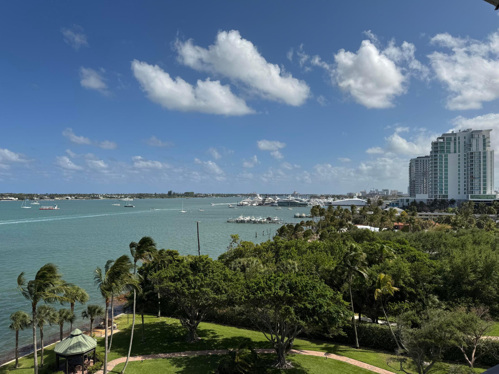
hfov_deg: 71.6
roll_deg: -0.8
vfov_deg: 56.8
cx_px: 250
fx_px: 346
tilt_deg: +1.0
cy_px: 187
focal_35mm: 24
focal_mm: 6.76
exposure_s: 1/9009
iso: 80
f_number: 1.78
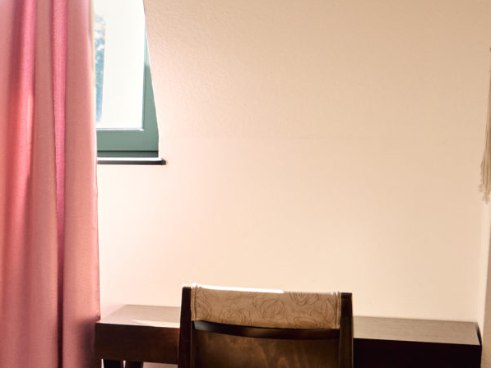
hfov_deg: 16.2
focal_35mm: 99
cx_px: -430
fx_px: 1405
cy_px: 243
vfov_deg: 14.9
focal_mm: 24
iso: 800
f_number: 5.6
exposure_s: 1/100
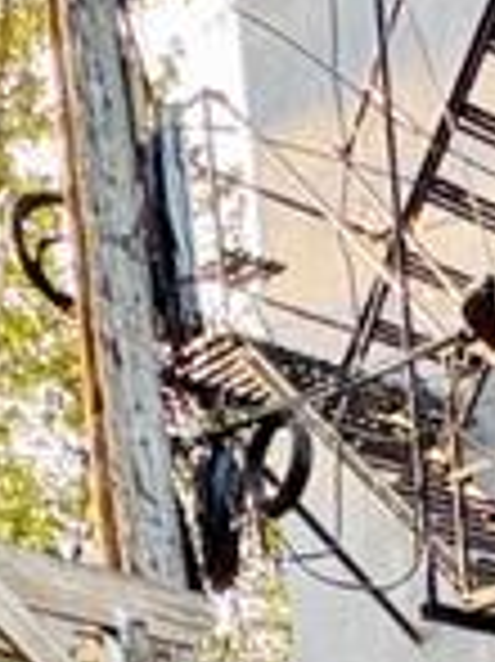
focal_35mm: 103
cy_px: 1509
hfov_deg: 12.8
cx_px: 936
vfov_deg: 14.2
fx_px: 1967
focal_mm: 2.22
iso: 160
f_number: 2.2
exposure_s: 1/99
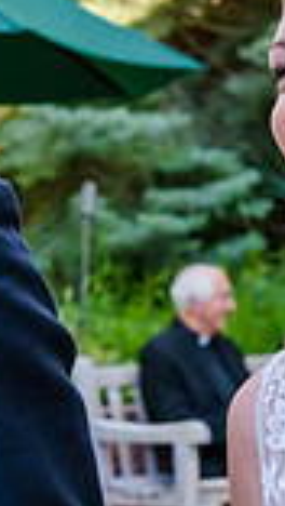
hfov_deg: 3.9
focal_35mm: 309
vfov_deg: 7.0
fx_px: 4142
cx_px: -170
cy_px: 195
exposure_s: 1/200
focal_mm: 70
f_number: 9
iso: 800
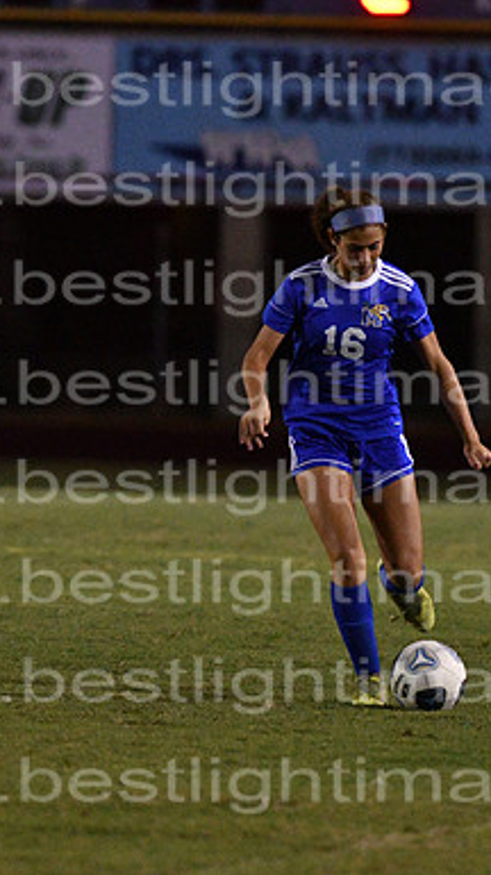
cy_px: 438
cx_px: 318
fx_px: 16489
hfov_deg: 1.7
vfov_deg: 3.0
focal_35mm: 711
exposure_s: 1/640
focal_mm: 300
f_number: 3.5
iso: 10000
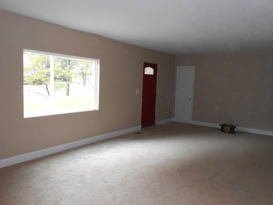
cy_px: 102
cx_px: 136
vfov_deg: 53.1
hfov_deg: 67.3
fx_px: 205
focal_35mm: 26
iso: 200
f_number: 3.5
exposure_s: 1/30
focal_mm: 4.6
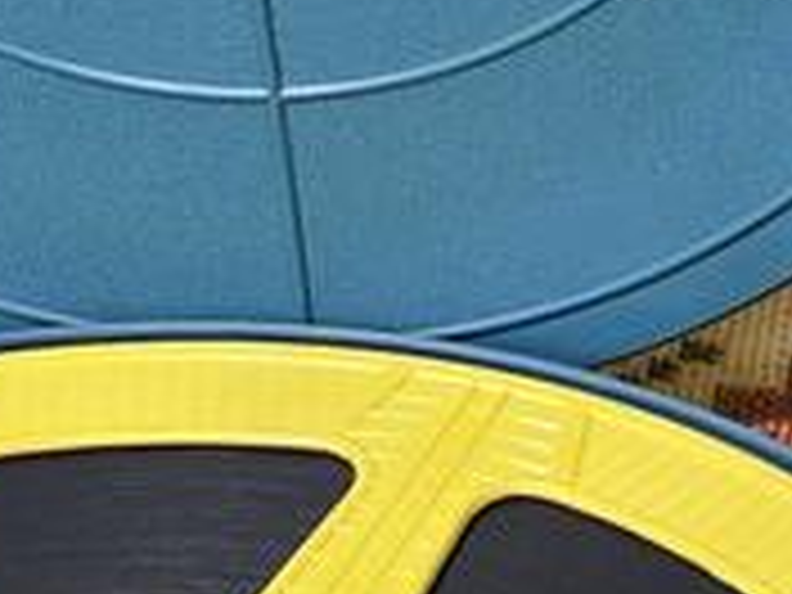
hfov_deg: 11.4
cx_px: 1156
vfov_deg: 8.9
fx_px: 3821
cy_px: 360
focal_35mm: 167
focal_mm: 6.3
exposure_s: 1/120
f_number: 1.7
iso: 500
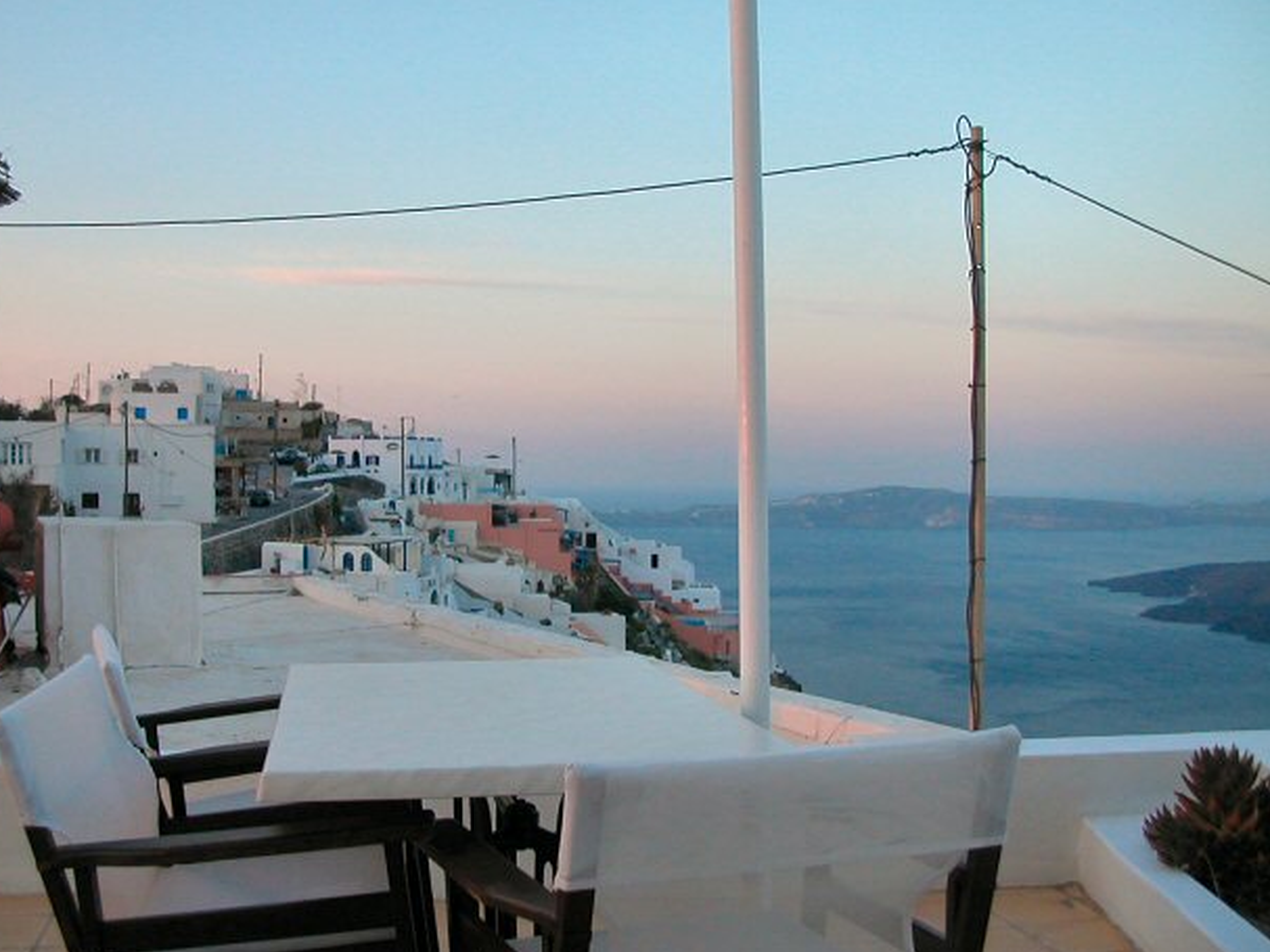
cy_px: 496
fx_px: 1431
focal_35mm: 39
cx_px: 605
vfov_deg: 36.8
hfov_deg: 47.9
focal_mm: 5.6
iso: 100
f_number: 2.7
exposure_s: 1/111
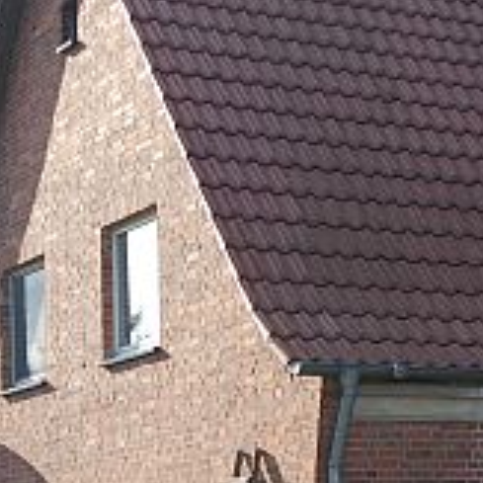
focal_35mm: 122
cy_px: 324
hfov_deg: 14.3
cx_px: 207
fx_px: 1926
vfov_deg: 14.3
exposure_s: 1/500
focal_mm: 26
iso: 250
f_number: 5.6
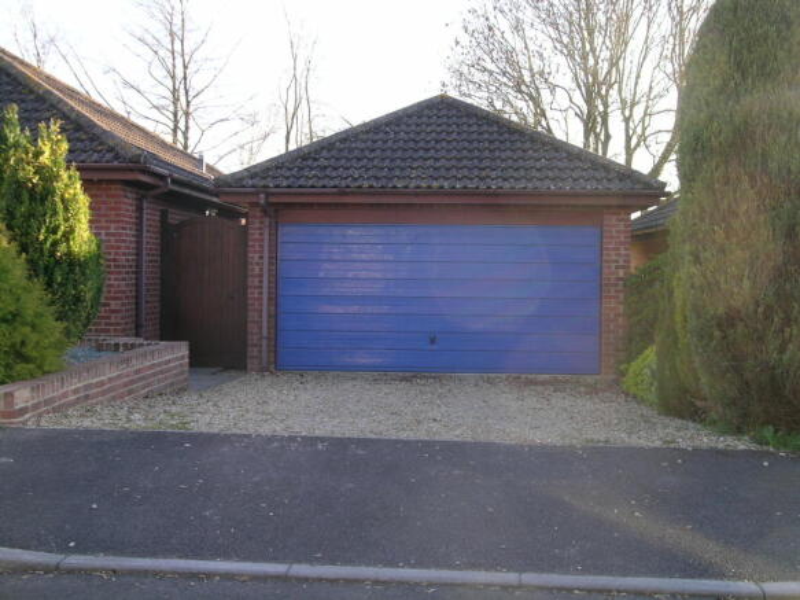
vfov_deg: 34.3
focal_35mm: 42
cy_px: 300
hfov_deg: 44.8
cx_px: 400
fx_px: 970
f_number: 4
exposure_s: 1/82.6
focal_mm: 8.7
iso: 50
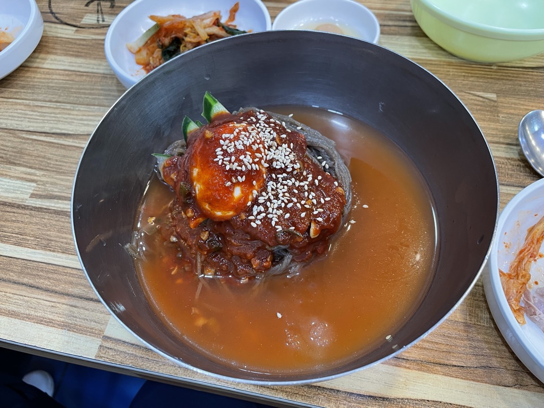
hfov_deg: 67.3
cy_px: 204
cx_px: 272
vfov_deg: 53.1
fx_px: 409
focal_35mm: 26
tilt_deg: -57.2
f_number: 1.6
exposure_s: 1/60
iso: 160
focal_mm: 4.2
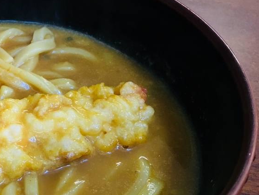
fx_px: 464
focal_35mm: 62
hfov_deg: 28.9
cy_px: 145
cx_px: -10
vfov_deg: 23.4
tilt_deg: -46.5
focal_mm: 4.15
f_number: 2.2
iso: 40
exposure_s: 1/15
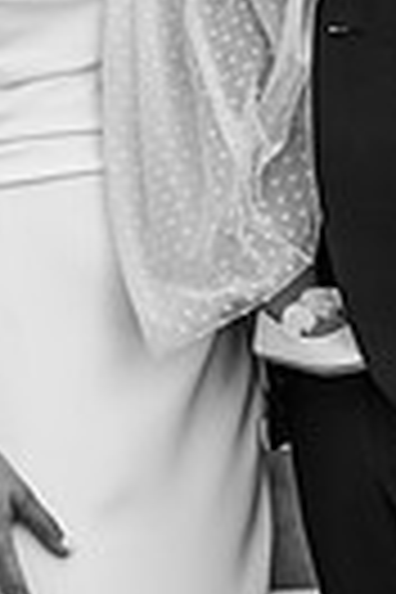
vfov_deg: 7.1
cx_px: 272
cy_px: 94
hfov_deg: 4.7
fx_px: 4785
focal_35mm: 290
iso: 100
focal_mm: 85
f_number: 2.2
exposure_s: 1/800
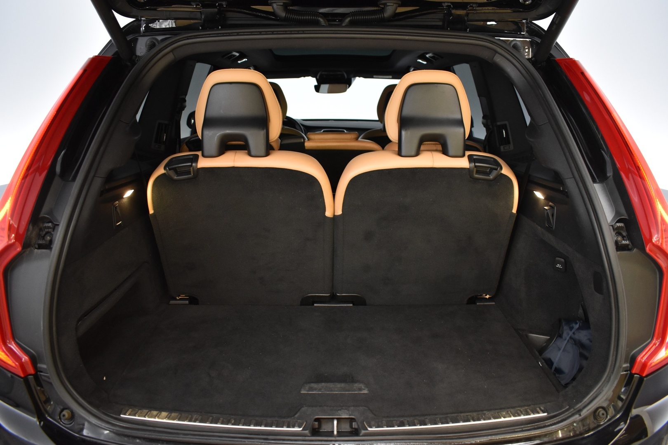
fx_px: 501
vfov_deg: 47.9
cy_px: 222
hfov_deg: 67.4
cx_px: 334
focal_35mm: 27
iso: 1250
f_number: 3.5
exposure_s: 1/30
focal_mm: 18
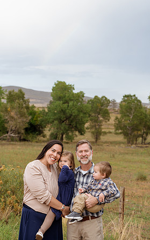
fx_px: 471
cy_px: 120
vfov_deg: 28.6
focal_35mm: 72
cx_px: 72
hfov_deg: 18.1
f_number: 5.6
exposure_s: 1/200
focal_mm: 70
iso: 200
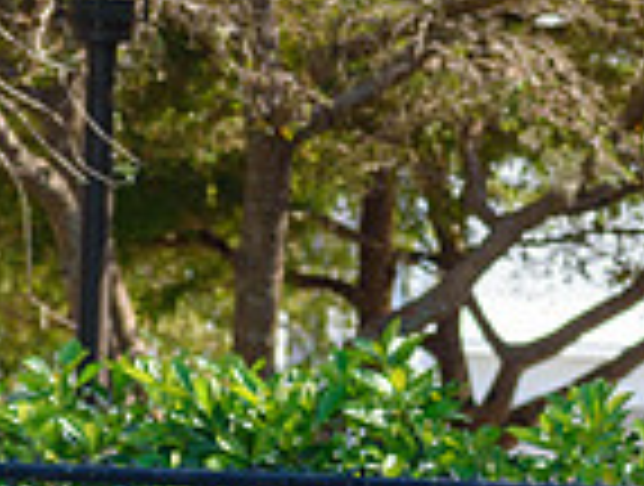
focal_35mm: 712
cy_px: 596
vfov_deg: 2.1
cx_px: 1103
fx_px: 13280
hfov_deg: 2.8
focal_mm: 122
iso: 220
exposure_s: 1/500
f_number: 5.6
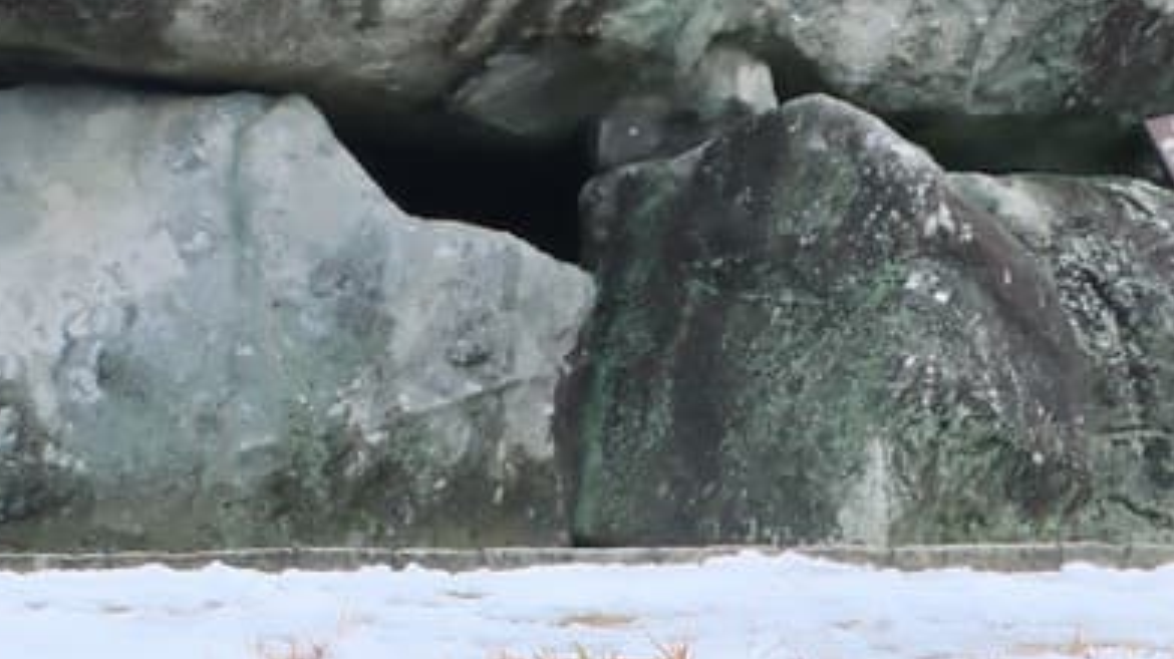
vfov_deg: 3.0
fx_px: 12634
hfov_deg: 5.3
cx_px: -144
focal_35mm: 406
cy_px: -560
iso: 800
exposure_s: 1/320
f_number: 8
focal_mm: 70
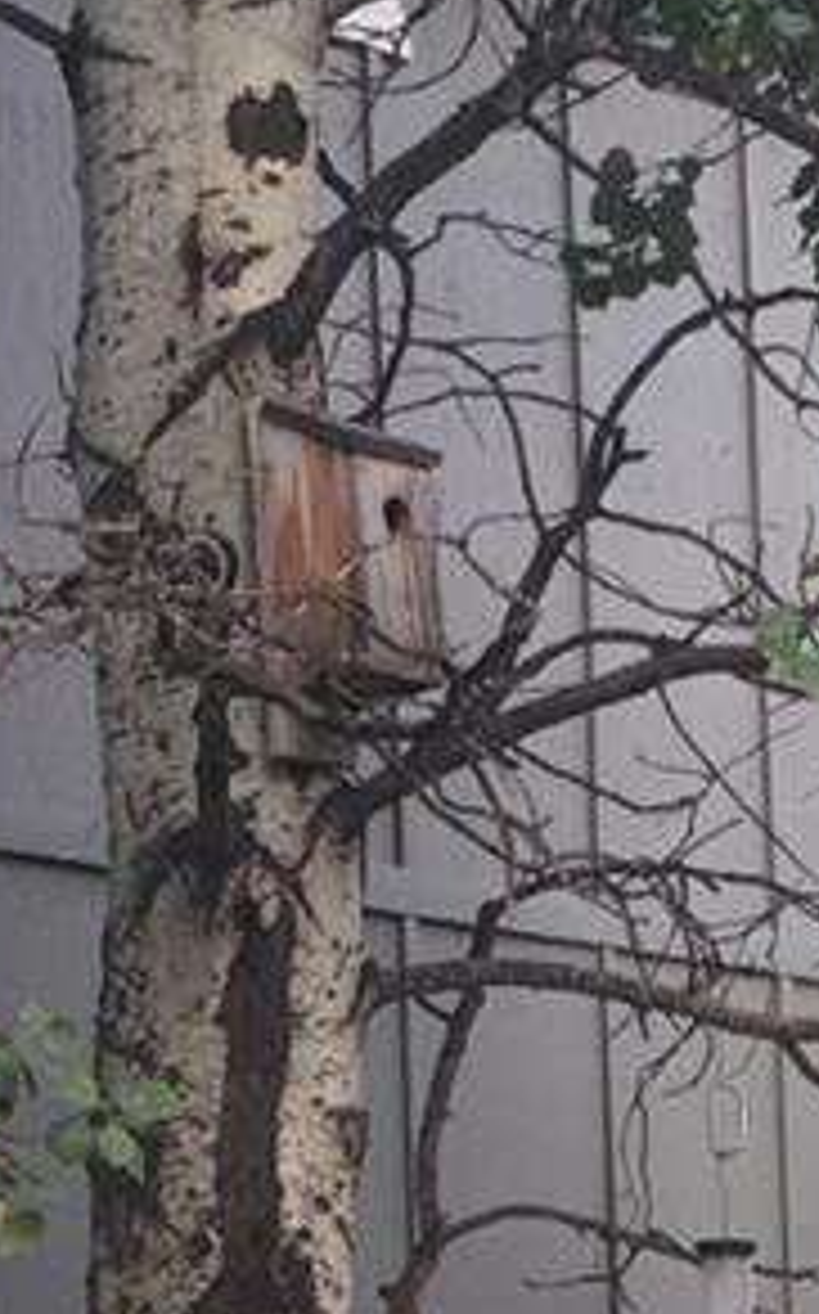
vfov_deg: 12.6
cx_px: 508
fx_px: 5654
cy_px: 1953
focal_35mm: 158
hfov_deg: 8.3
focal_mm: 4.15
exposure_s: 1/60
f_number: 2.2
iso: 25
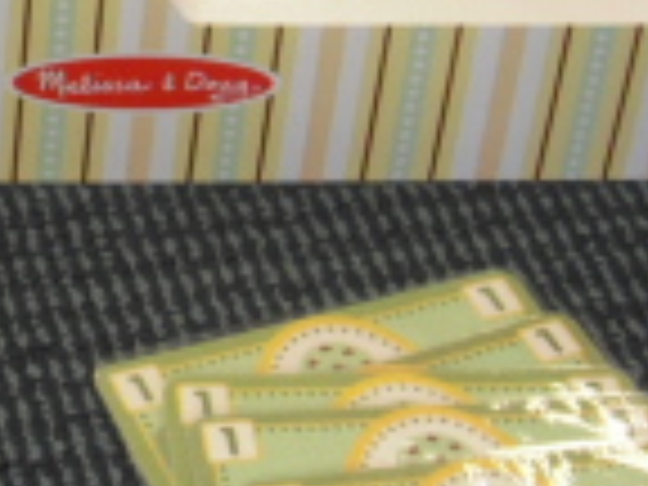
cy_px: -194
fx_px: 3164
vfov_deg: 8.6
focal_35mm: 169
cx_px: -202
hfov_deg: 11.4
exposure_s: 1/80
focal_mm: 6.2
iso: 100
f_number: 2.8
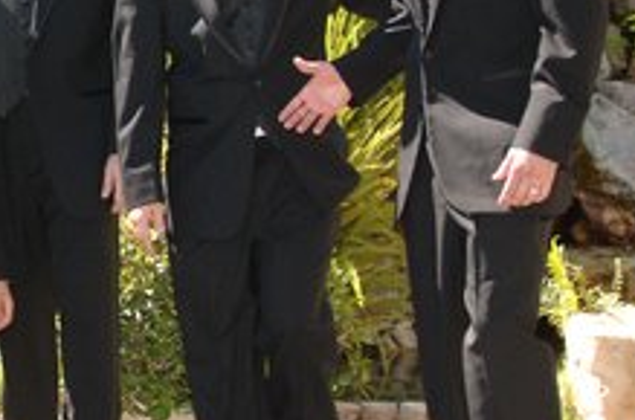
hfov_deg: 15.9
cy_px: 94
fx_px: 2165
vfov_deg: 11.1
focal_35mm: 123
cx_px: -157
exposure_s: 1/200
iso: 400
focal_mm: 28
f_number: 7.1
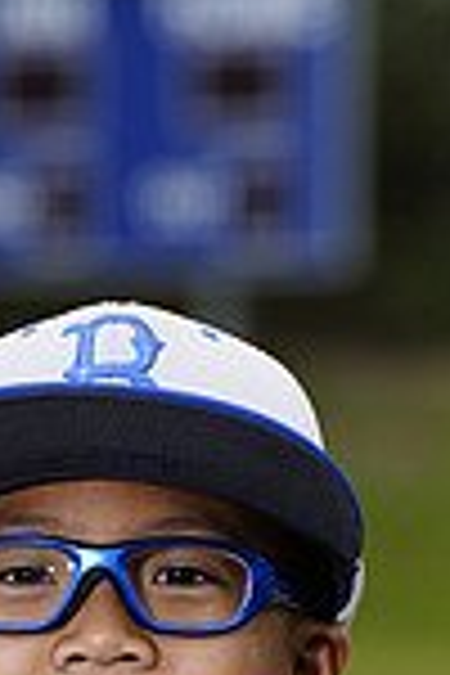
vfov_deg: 3.0
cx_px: 70
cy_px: 918
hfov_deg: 2.0
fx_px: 12918
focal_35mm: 689
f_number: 6.3
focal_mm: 178
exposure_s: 1/250
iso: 100
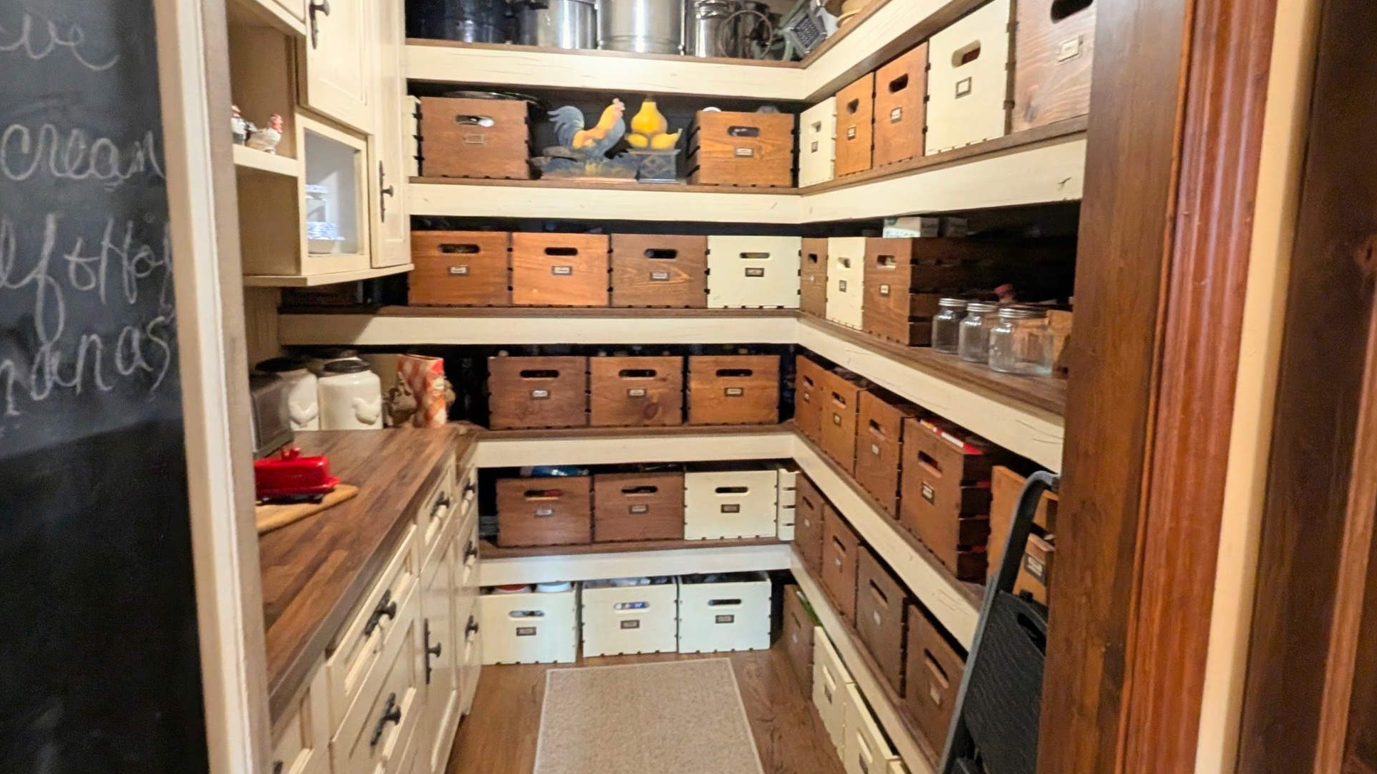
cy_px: 354
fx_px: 548
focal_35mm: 15
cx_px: 702
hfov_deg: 103.0
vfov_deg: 70.4
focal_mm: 1.95
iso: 260
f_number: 2.2
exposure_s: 1/40
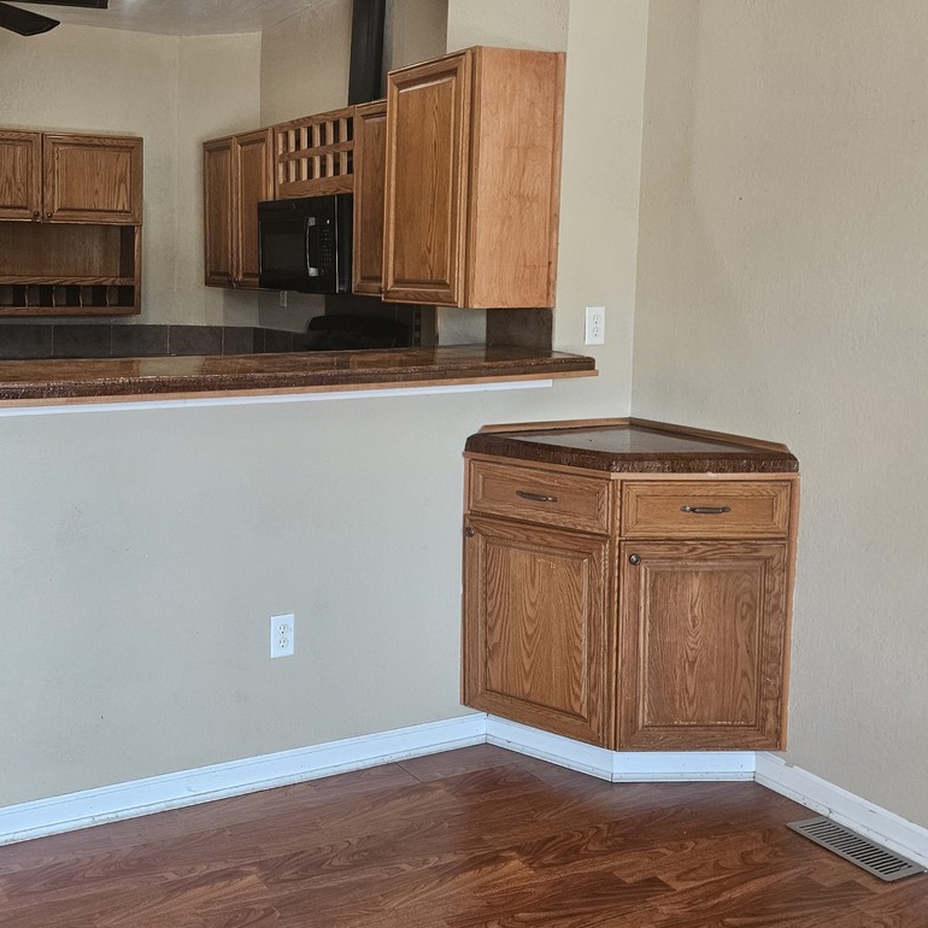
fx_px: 1153
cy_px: 353
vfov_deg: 43.5
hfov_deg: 42.3
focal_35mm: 38
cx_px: 216
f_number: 1.8
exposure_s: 1/120
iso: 160
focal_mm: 5.4
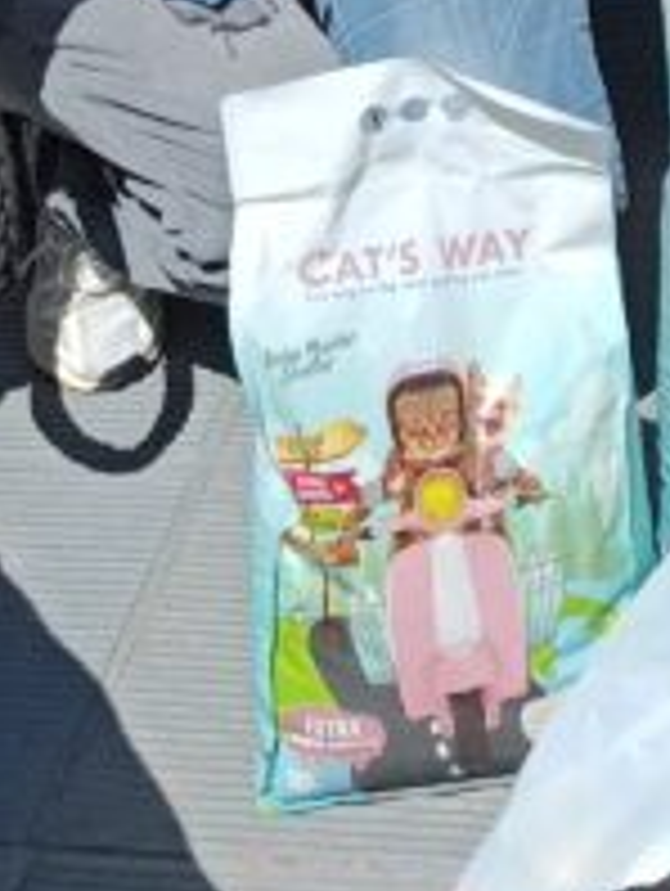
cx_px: 710
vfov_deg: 12.6
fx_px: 3193
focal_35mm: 124
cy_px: -1210
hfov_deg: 11.8
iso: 51
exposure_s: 1/1783
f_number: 1.88
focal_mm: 5.59
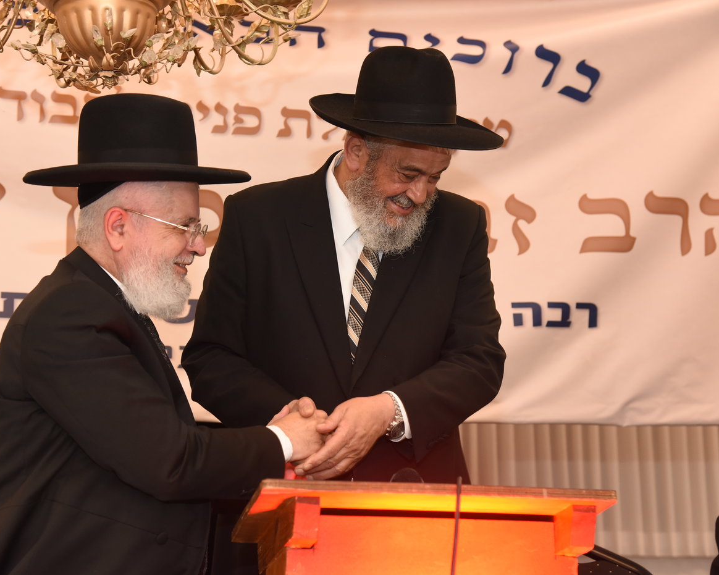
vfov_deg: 21.9
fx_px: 1489
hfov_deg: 27.1
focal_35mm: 70
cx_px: 325
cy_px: 288
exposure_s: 1/125
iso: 1250
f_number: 5
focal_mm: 62
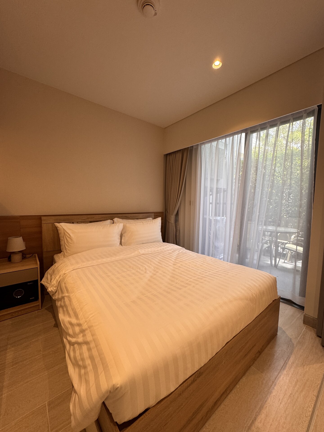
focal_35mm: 14
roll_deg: -1.2
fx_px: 175
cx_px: 162
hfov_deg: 85.7
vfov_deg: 102.1
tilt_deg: -6.3
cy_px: 216
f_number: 2.2
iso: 125
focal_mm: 2.22
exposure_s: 1/100
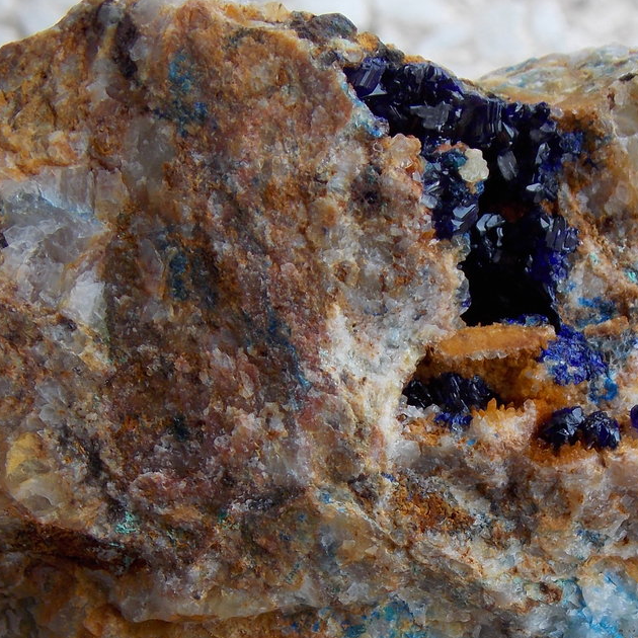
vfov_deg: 18.5
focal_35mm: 92
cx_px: 442
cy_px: 588
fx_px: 1918
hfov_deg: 18.8
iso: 80
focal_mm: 7.3
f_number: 3.6
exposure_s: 1/30
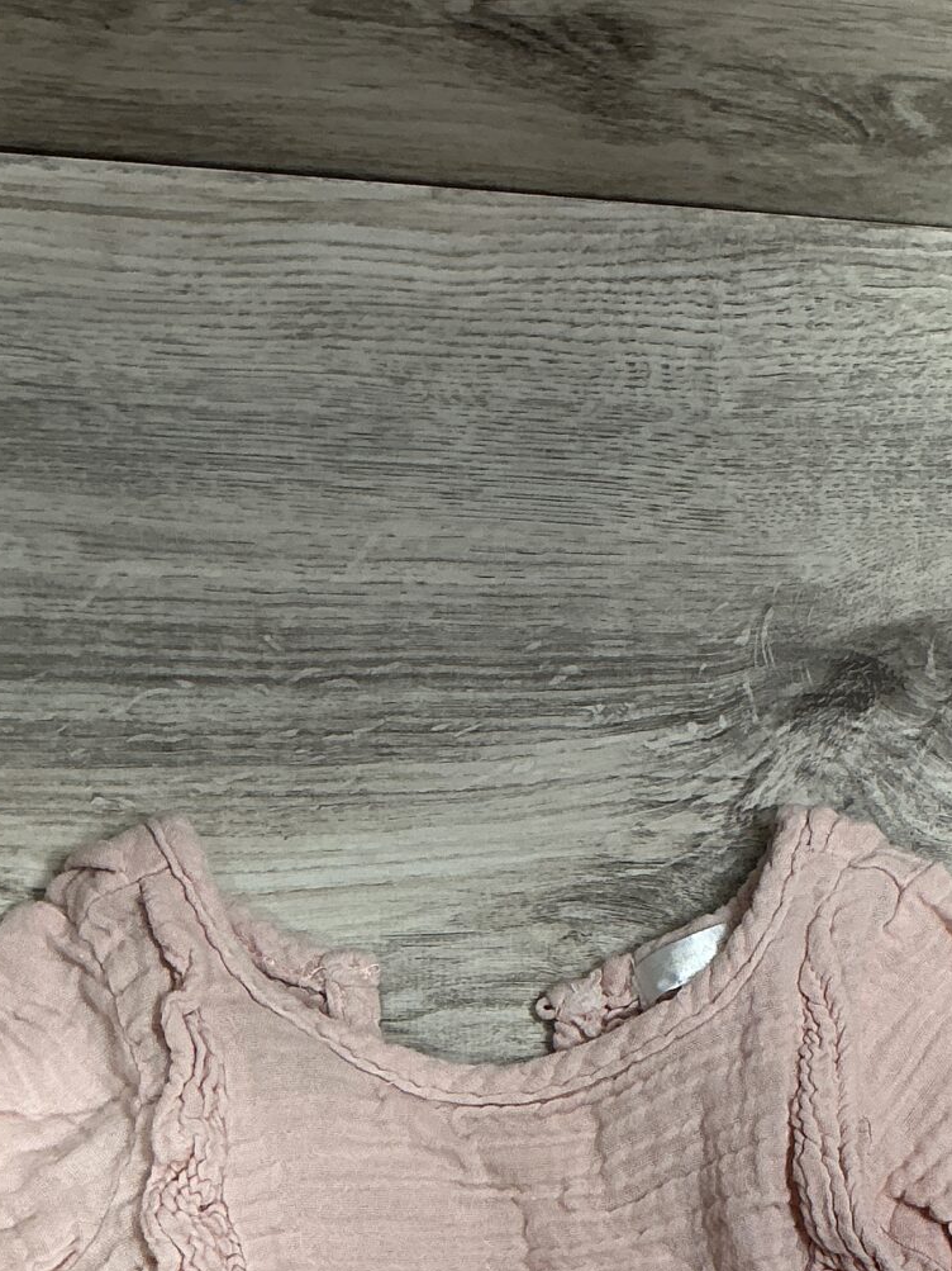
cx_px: 672
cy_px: 1418
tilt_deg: -83.6
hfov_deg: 19.8
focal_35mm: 74
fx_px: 2714
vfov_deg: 24.5
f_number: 1.8
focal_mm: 3
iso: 40
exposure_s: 1/50
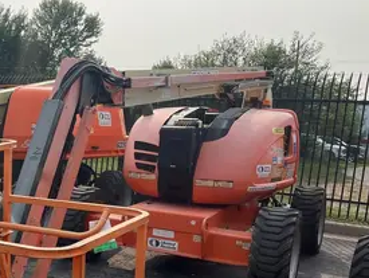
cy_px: 209
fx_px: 555
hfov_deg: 33.9
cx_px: 8
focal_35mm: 52
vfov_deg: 27.7
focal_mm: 5.1
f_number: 1.6
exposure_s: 1/2755
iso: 50
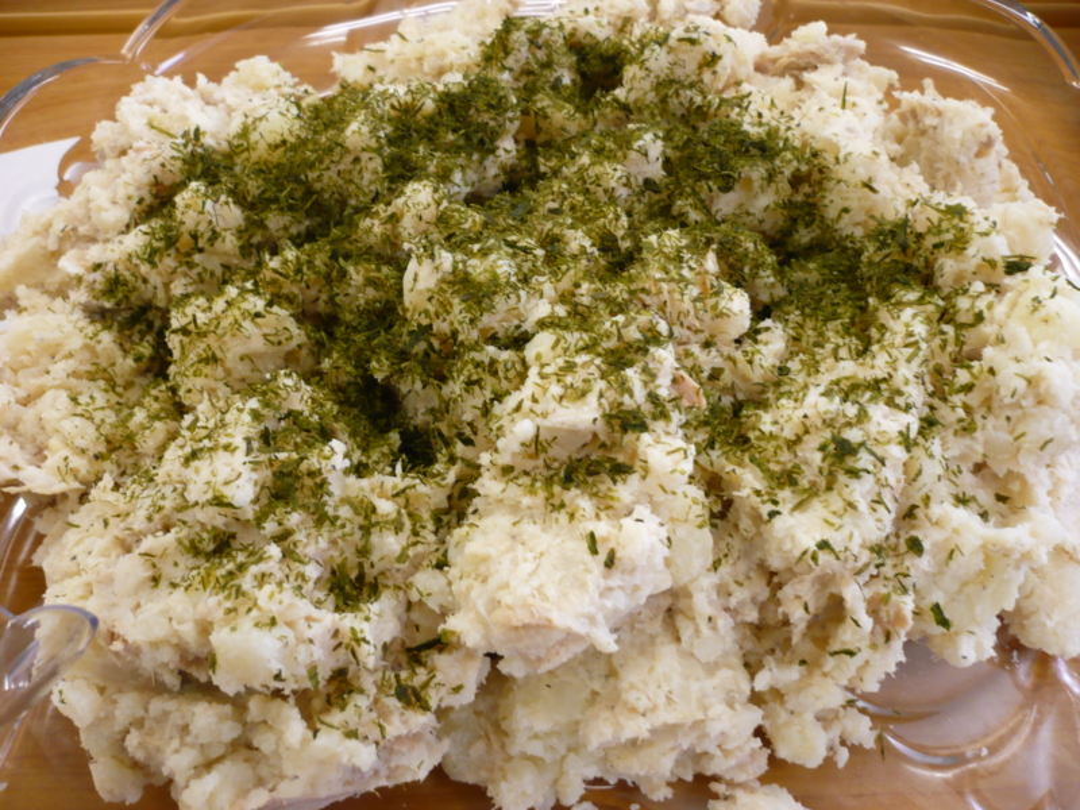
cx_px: 540
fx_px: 1092
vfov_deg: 40.7
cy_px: 405
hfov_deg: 52.6
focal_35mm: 35
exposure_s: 1/30
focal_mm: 5.8
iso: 200
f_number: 2.8
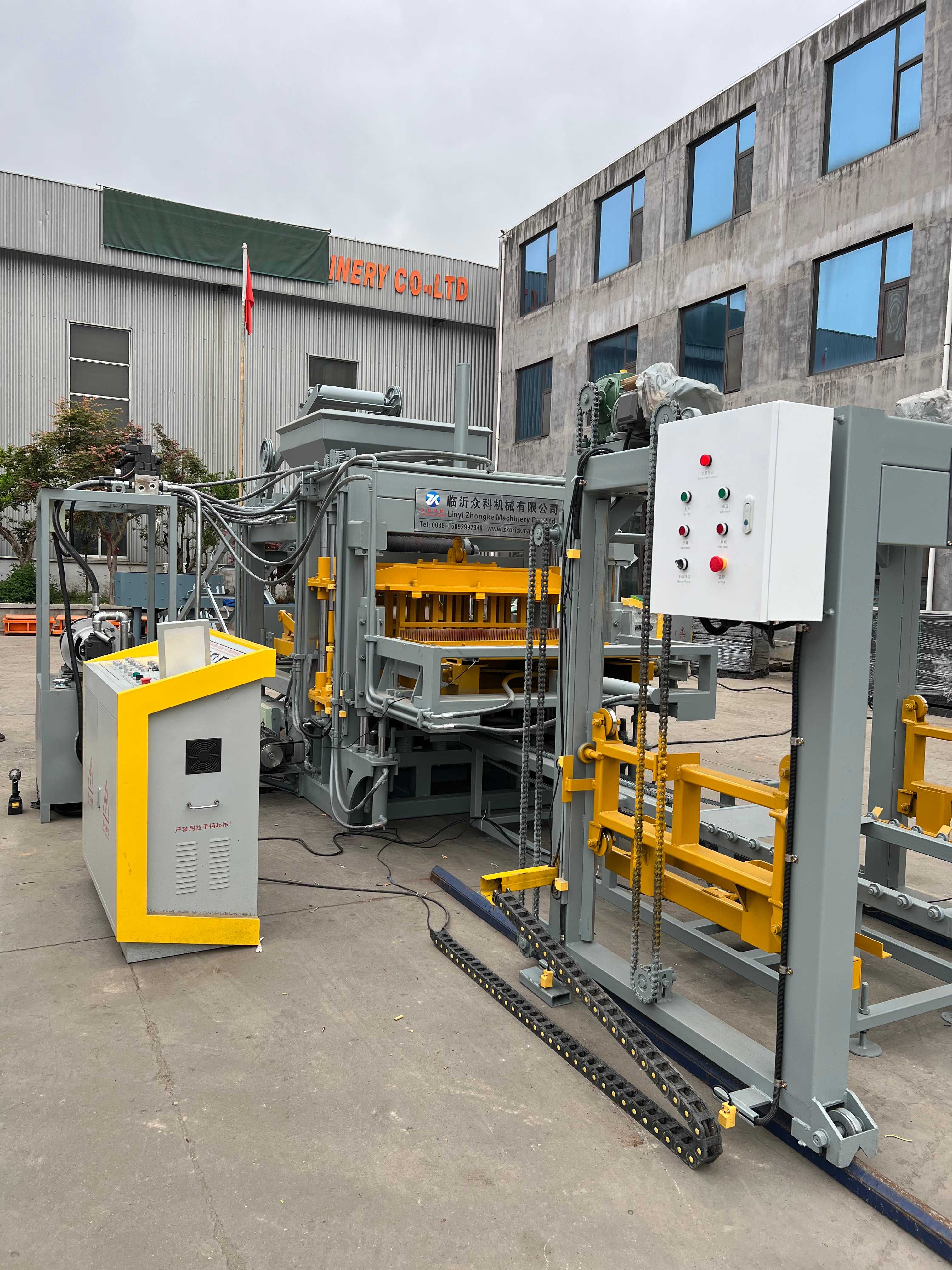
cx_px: 476
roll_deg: -1.5
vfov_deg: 67.3
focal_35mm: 26
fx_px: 953
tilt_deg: -4.3
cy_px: 635
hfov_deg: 53.1
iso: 50
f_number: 1.5
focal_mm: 5.7
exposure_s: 1/509
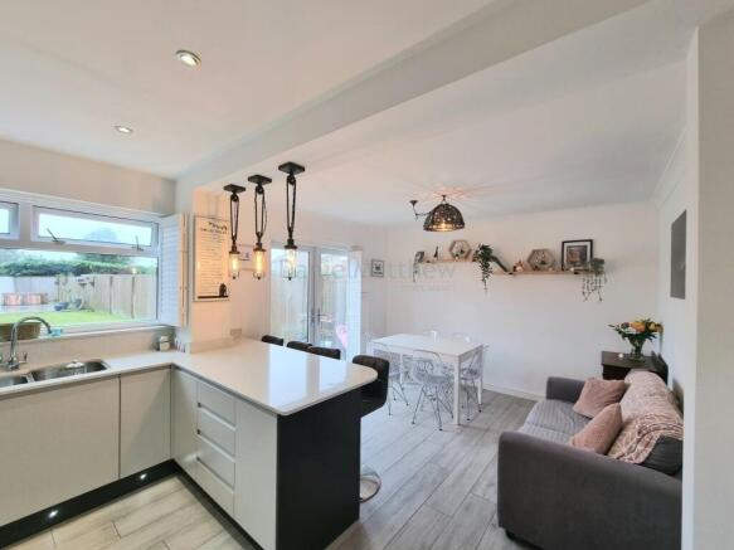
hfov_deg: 106.2
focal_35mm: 13
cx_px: 367
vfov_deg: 89.9
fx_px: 276
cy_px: 275
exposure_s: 1/60.2
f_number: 2.2
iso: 100
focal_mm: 2.2
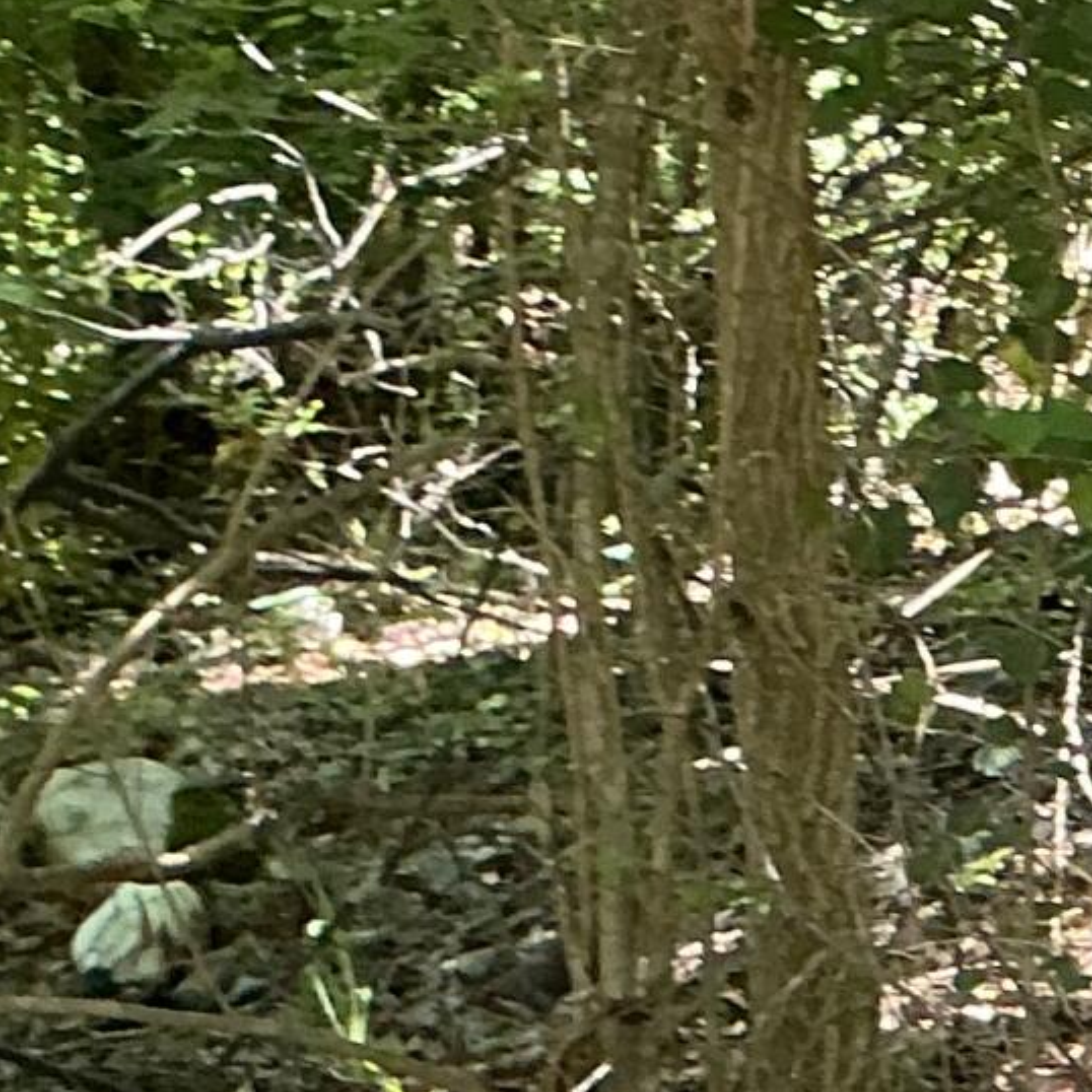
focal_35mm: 138
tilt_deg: -17.1
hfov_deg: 10.8
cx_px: 2602
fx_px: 4925
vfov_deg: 12.6
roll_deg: -2.8
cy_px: 712
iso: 80
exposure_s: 1/60
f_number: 1.8
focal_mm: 3
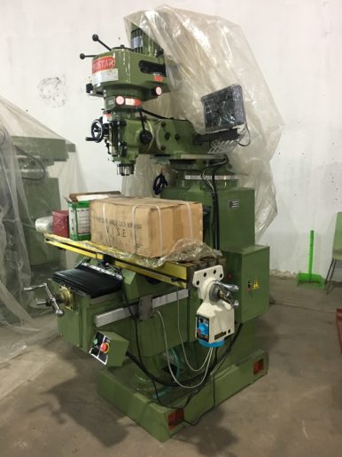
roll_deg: -0.6
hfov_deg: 48.2
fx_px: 382
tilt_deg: -7.9
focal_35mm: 29
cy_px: 228
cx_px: 171
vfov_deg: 61.7
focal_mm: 4.15
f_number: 2.2
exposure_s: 1/8
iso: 125
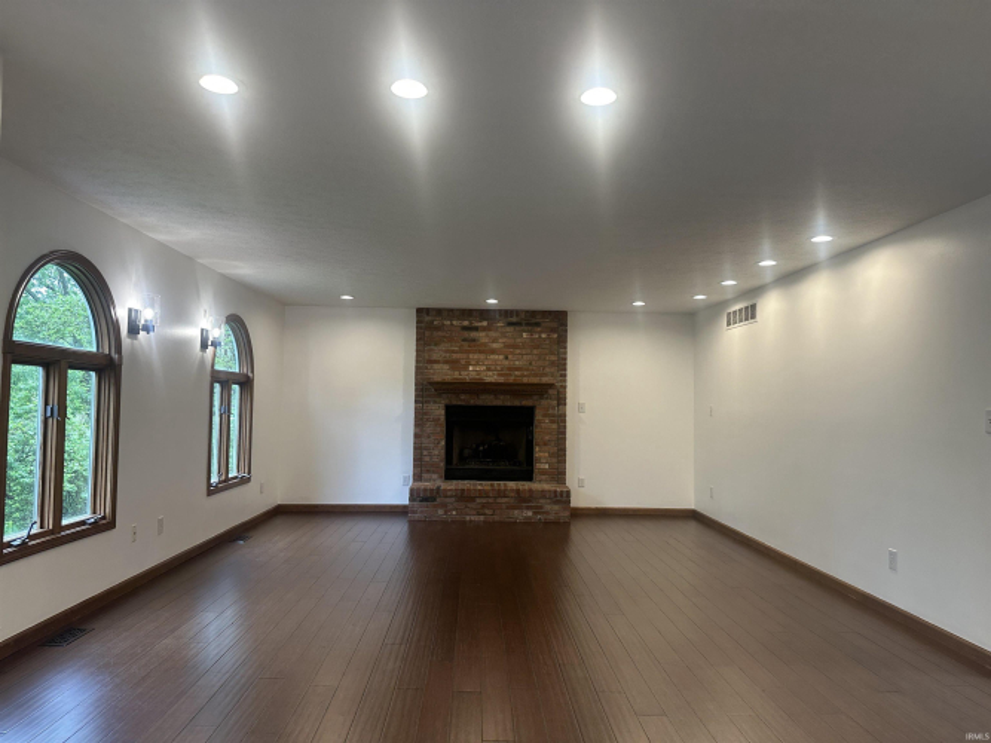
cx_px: 496
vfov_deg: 56.8
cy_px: 372
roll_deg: -1.0
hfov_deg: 71.6
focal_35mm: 24
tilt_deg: +2.2
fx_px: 687
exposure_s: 1/120
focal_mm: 6.86
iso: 125
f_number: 1.78
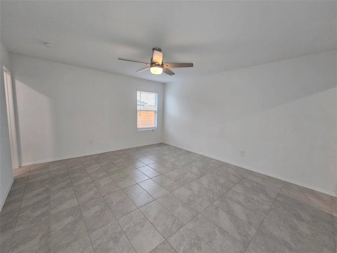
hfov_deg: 106.2
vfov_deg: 89.9
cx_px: 168
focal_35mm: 13
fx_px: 127
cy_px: 126
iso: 200
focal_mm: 2.2
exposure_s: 1/60
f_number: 2.2
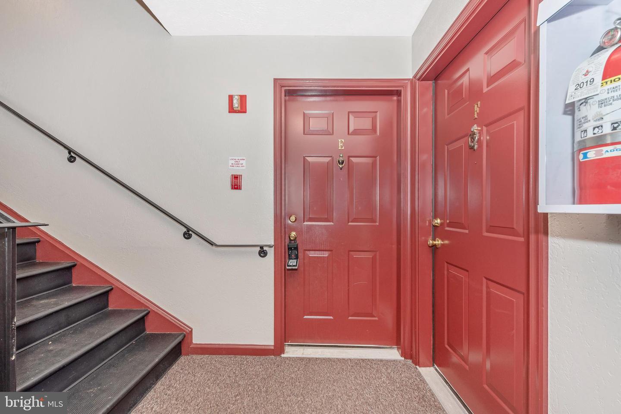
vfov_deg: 81.2
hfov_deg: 104.2
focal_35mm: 14
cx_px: 310
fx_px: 242
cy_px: 207
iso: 125
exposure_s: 1/60
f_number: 7.1
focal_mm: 14
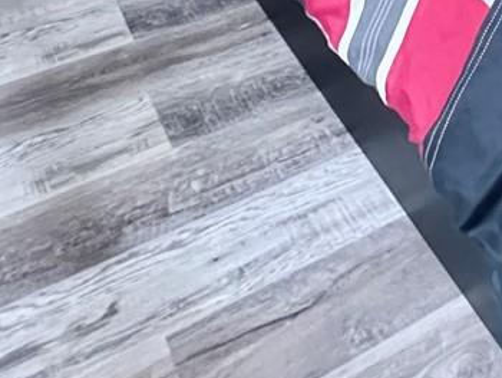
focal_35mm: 64
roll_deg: -2.4
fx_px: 929
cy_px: -336
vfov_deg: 17.6
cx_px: 551
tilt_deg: -13.8
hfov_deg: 27.7
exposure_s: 1/40
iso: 800
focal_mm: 2.22
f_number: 2.2
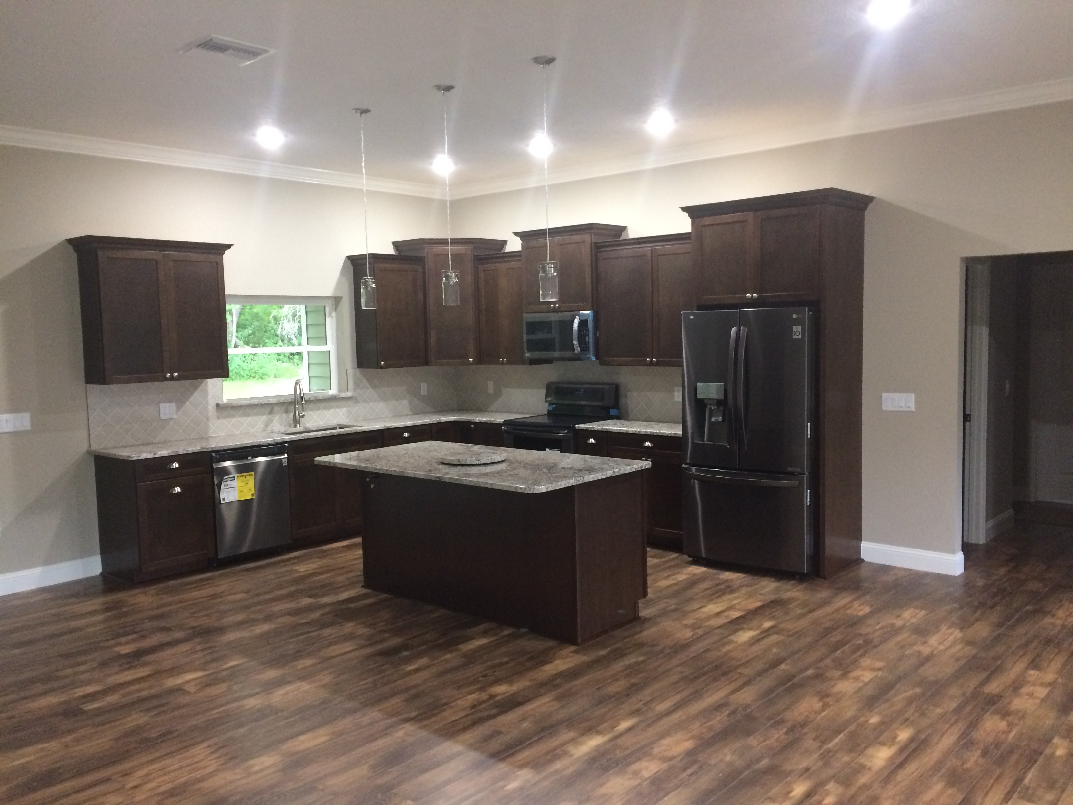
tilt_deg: -4.0
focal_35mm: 29
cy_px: 402
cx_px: 536
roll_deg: +2.0
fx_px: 899
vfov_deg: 48.2
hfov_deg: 61.7
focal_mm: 4.15
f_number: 2.2
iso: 200
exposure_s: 1/30
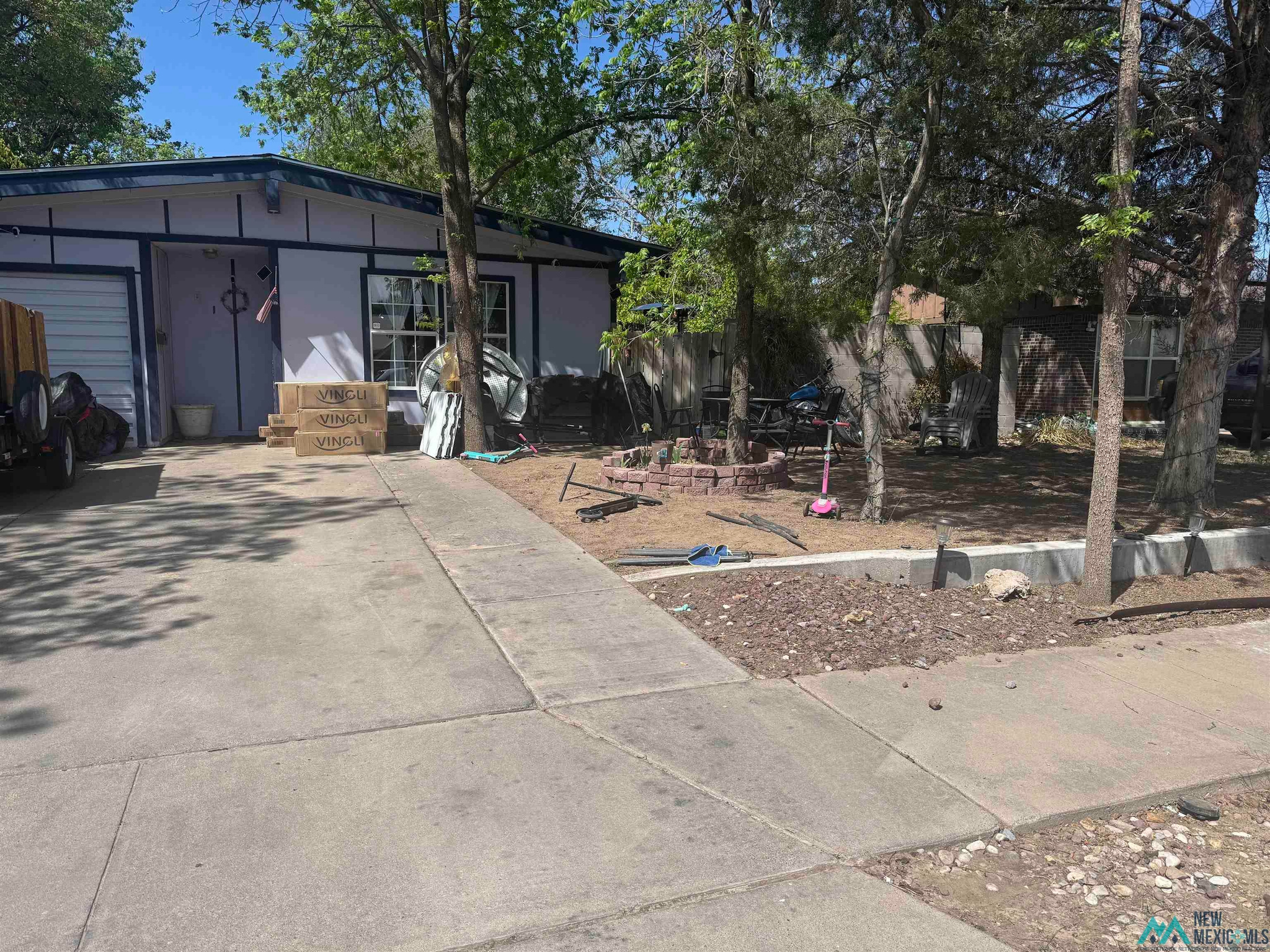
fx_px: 881
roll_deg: -0.5
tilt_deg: -7.3
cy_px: 476
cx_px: 635
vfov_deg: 56.8
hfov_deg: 71.6
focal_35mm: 24
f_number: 1.78
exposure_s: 1/4310
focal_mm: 6.76
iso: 80
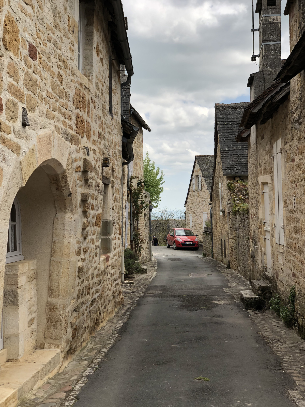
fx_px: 611
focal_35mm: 52
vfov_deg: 36.8
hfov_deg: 28.0
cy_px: 204
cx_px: 152
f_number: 2.4
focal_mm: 6
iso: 16
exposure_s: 1/727
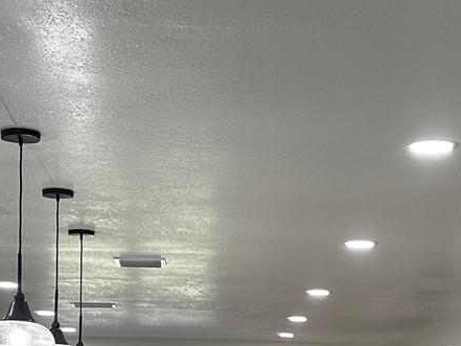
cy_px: 411
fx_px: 1159
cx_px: 245
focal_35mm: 87
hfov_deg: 22.5
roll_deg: -0.8
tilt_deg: +0.1
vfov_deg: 16.3
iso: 160
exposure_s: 1/120
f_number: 1.78
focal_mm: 6.86
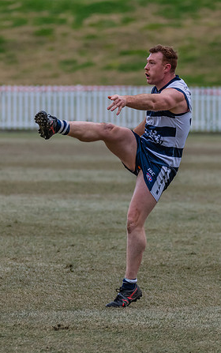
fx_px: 6408
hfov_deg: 2.0
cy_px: 162
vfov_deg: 3.2
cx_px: 75
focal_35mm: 666
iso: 1250
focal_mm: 350
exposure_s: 1/1600
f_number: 6
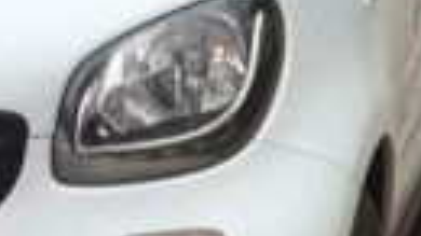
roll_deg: -0.7
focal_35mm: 249
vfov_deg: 4.9
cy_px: 191
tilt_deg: -13.8
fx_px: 2779
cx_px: 768
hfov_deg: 8.3
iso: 32
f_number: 2.2
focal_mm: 4.15
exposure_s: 1/456
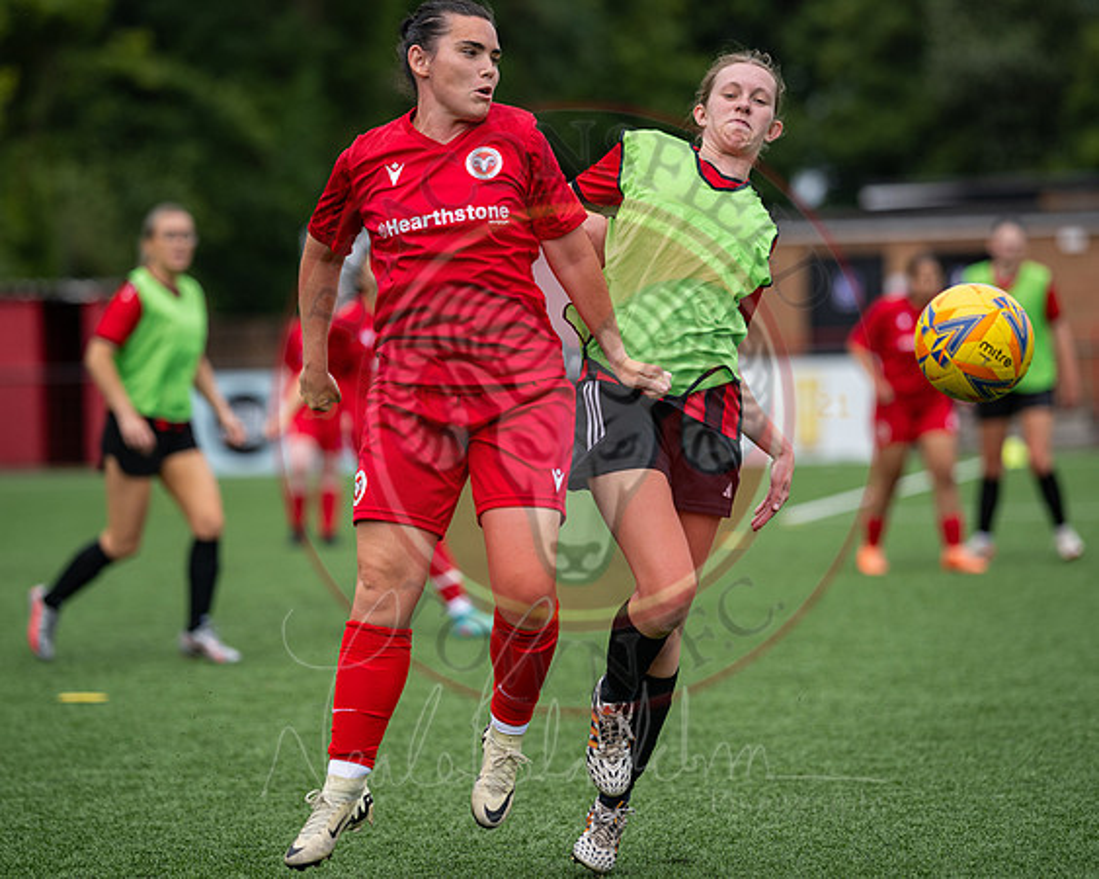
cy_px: 441
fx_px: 4962
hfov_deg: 12.6
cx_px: 541
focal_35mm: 153
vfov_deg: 10.1
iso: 200
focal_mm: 135
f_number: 2.1
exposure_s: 1/6400
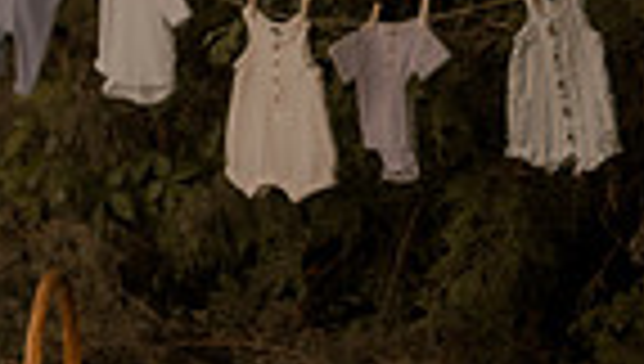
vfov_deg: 5.3
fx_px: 3968
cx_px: -66
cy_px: 66
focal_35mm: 232
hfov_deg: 9.2
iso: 200
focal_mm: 50
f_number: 1.4
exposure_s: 1/1000
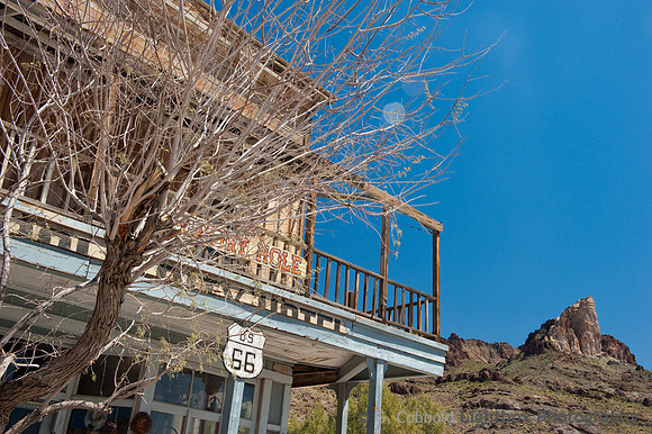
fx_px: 634
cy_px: 217
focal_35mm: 35
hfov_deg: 54.5
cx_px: 326
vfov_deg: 37.8
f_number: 20
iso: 400
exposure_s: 1/50
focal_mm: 35
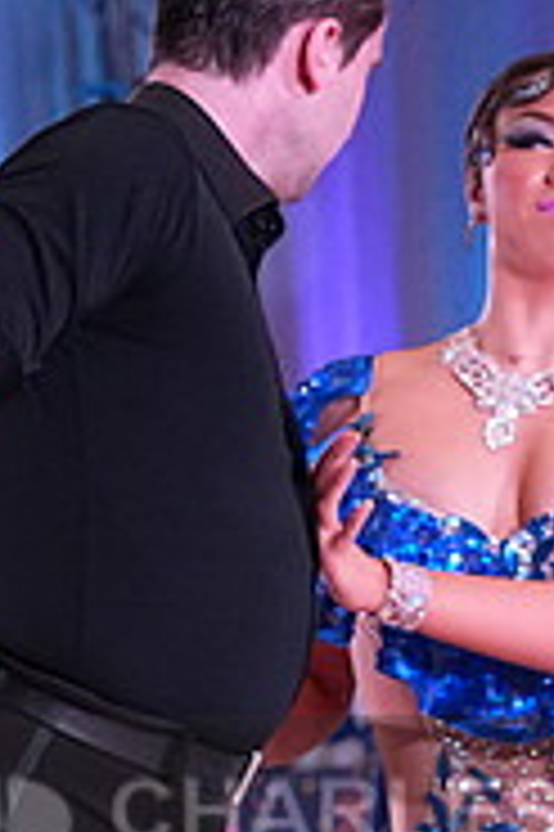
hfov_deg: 3.7
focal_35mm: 367
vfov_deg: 5.6
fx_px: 8487
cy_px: 868
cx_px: 390
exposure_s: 1/320
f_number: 6.3
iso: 3200
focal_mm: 78
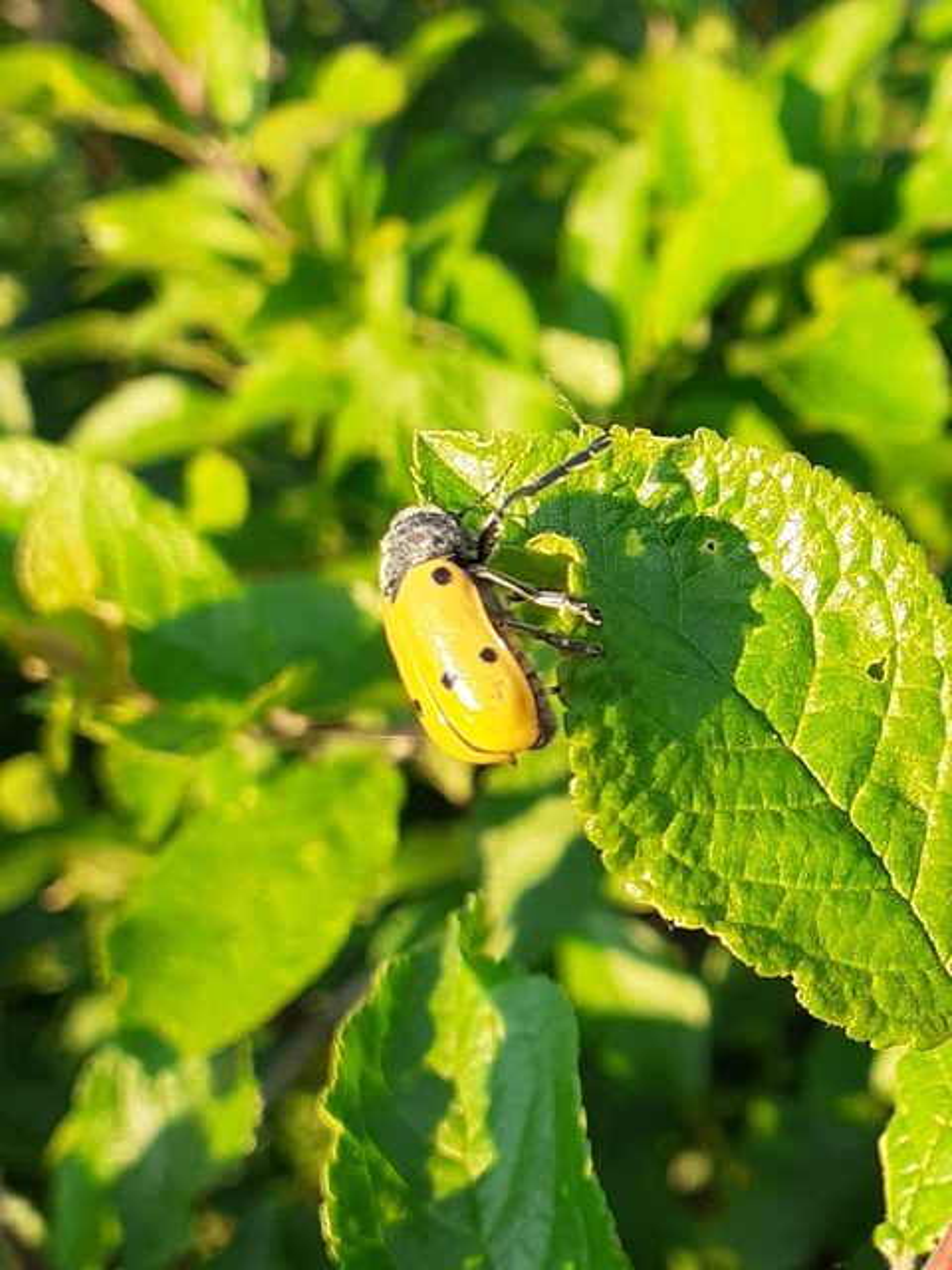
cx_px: 476
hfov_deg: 51.4
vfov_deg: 65.3
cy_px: 635
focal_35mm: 27
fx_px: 990
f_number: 1.9
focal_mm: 3.6
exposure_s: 1/311
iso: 40
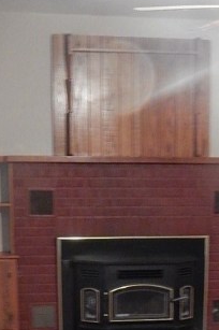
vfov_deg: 17.6
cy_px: 371
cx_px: 185
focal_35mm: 112
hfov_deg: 12.1
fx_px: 1024
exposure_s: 1/5
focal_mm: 7.7
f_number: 3.6
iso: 800
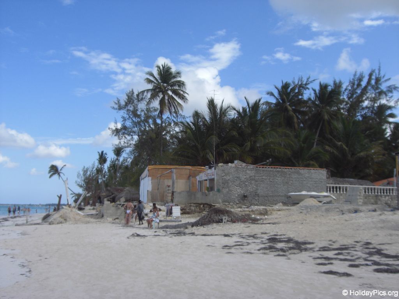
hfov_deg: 49.0
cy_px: 150
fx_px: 438
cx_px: 200
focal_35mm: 38
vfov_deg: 37.7
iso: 64
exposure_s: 1/125
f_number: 8
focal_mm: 6.2
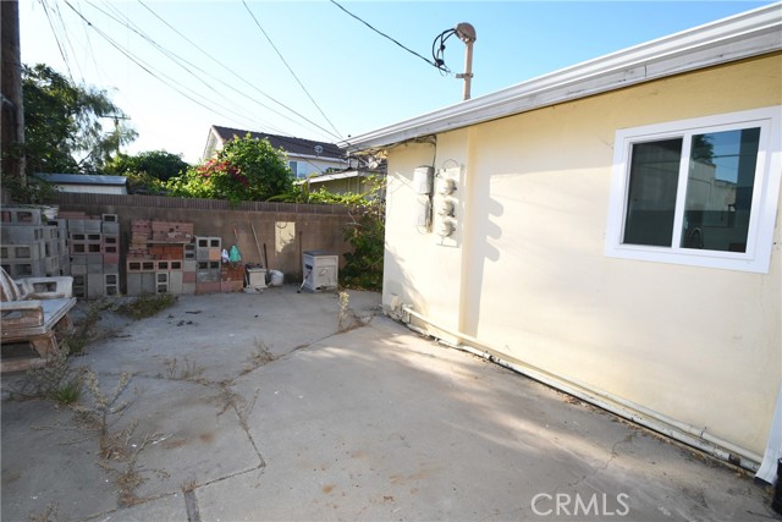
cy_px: 261
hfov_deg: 96.7
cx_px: 391
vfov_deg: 73.8
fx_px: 348
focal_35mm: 16
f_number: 6.3
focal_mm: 11
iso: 100
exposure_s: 1/160
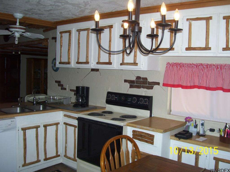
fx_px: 239
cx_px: 115
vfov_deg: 39.7
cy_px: 86
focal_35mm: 36
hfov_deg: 51.4
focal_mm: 6
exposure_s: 1/60
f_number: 2.7
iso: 100
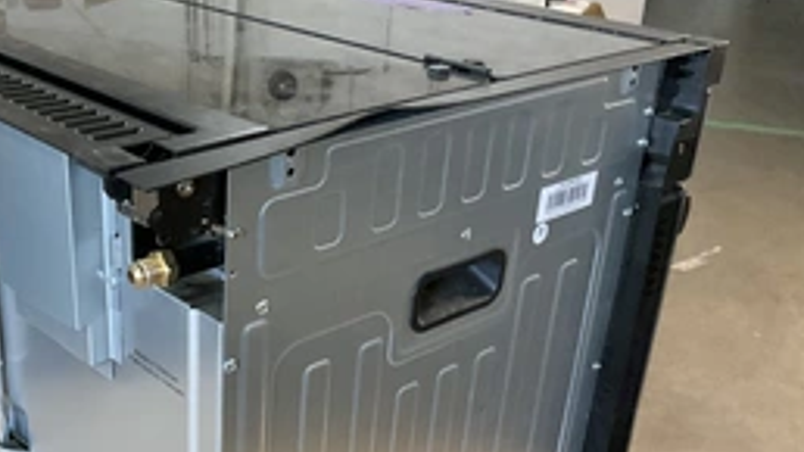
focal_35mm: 49
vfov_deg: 24.2
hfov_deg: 41.3
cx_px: 240
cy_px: 334
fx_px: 1044
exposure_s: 1/60
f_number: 1.8
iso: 250
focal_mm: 3
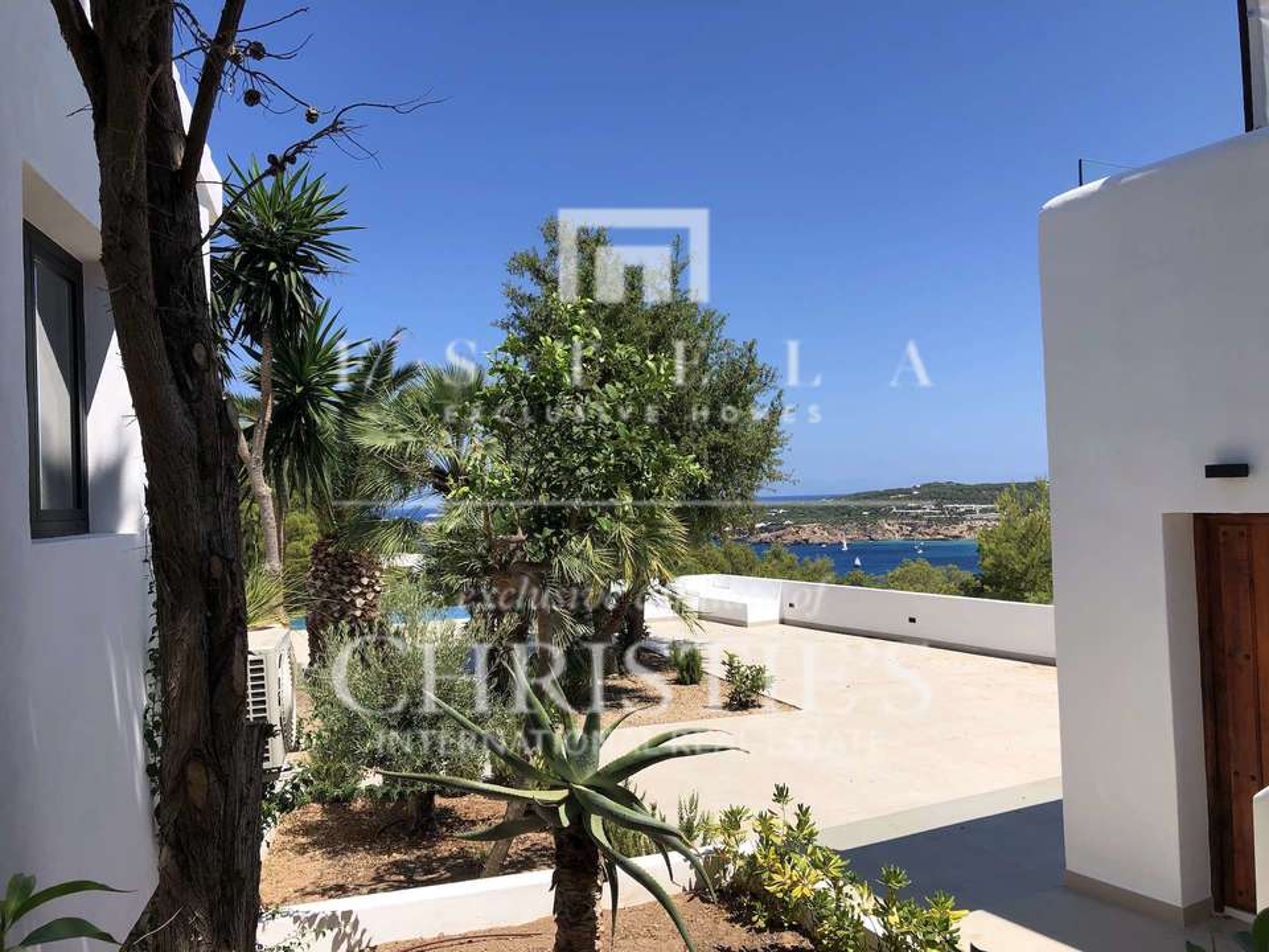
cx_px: 634
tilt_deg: +2.3
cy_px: 476
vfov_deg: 49.7
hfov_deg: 63.4
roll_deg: +2.3
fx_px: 1026
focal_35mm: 28
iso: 20
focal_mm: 3.99
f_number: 1.8
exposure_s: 1/2183
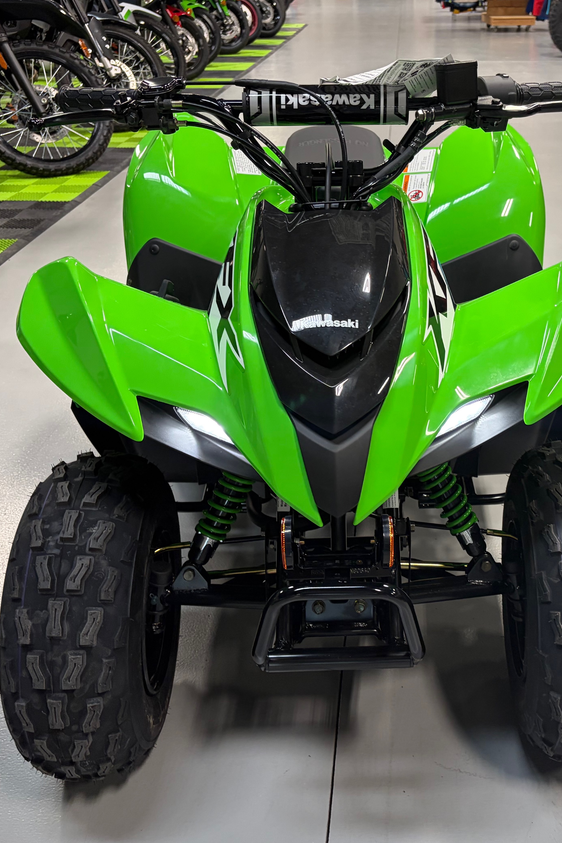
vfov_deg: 51.9
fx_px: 866
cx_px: 384
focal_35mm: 37
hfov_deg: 35.5
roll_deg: +0.2
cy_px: 417
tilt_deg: -26.6
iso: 125
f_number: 1.6
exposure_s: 1/67
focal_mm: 5.96
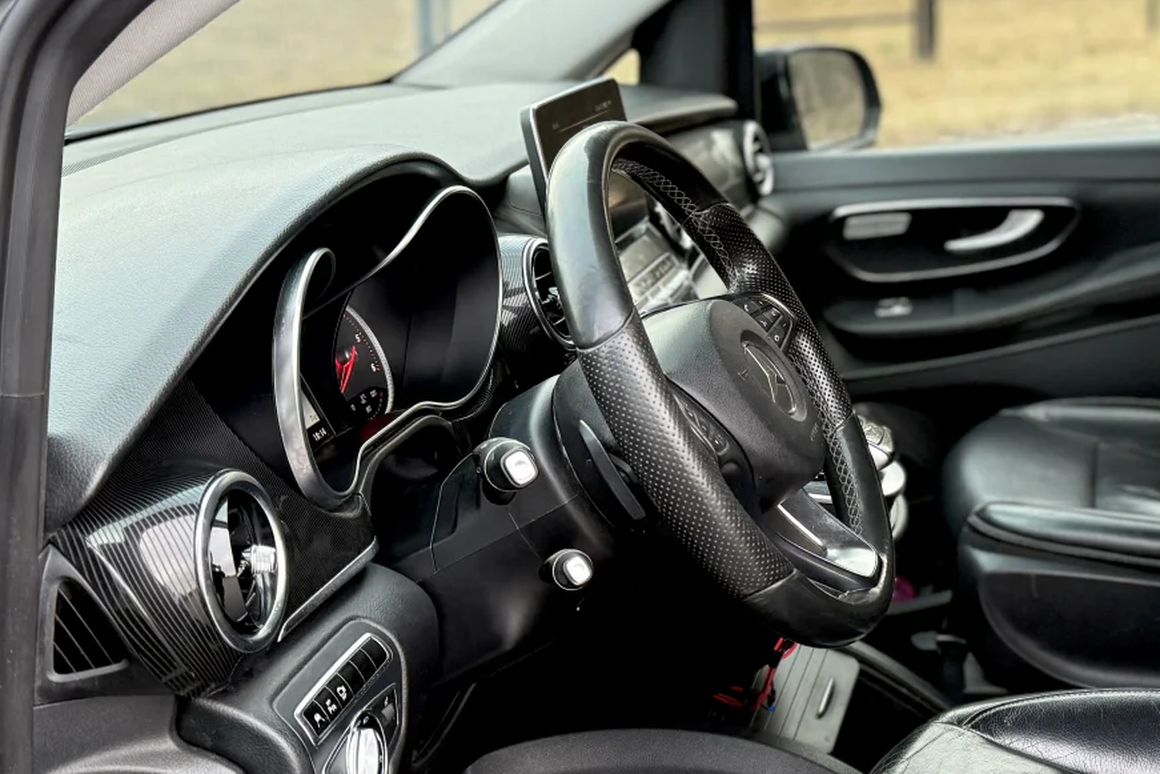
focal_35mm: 55
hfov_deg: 34.8
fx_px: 1772
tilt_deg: -14.6
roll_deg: +0.2
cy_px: 318
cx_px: 972
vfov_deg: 24.6
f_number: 1.78
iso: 200
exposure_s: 1/104
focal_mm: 6.76
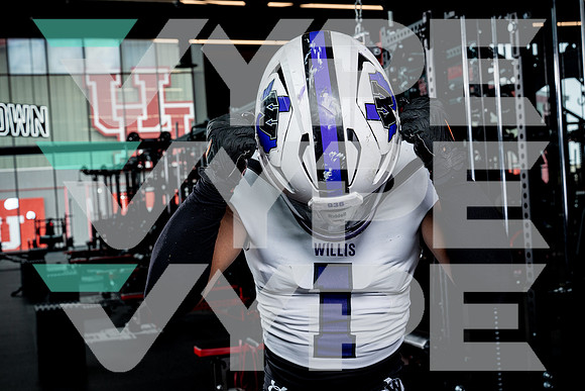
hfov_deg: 39.6
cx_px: 292
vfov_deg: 27.0
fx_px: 813
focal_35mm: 50
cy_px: 196
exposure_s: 1/250
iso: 640
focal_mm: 50
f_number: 8
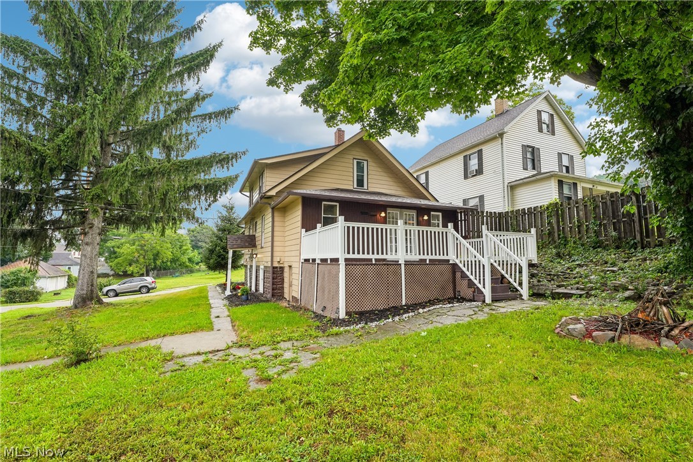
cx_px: 346
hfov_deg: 94.6
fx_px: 320
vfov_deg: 71.7
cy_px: 231
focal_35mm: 17
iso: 320
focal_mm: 16.6
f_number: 8
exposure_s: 1/100
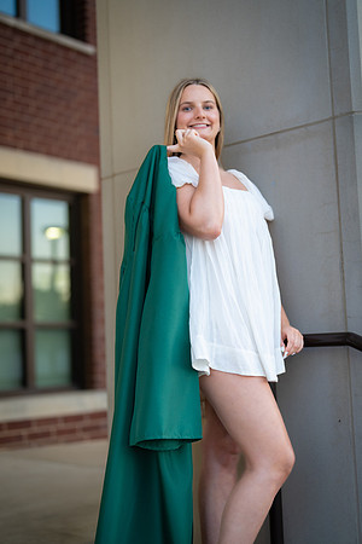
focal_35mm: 50
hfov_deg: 27.0
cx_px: 181
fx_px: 754
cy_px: 272
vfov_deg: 39.6
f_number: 1.2
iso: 200
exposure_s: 1/320
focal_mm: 50
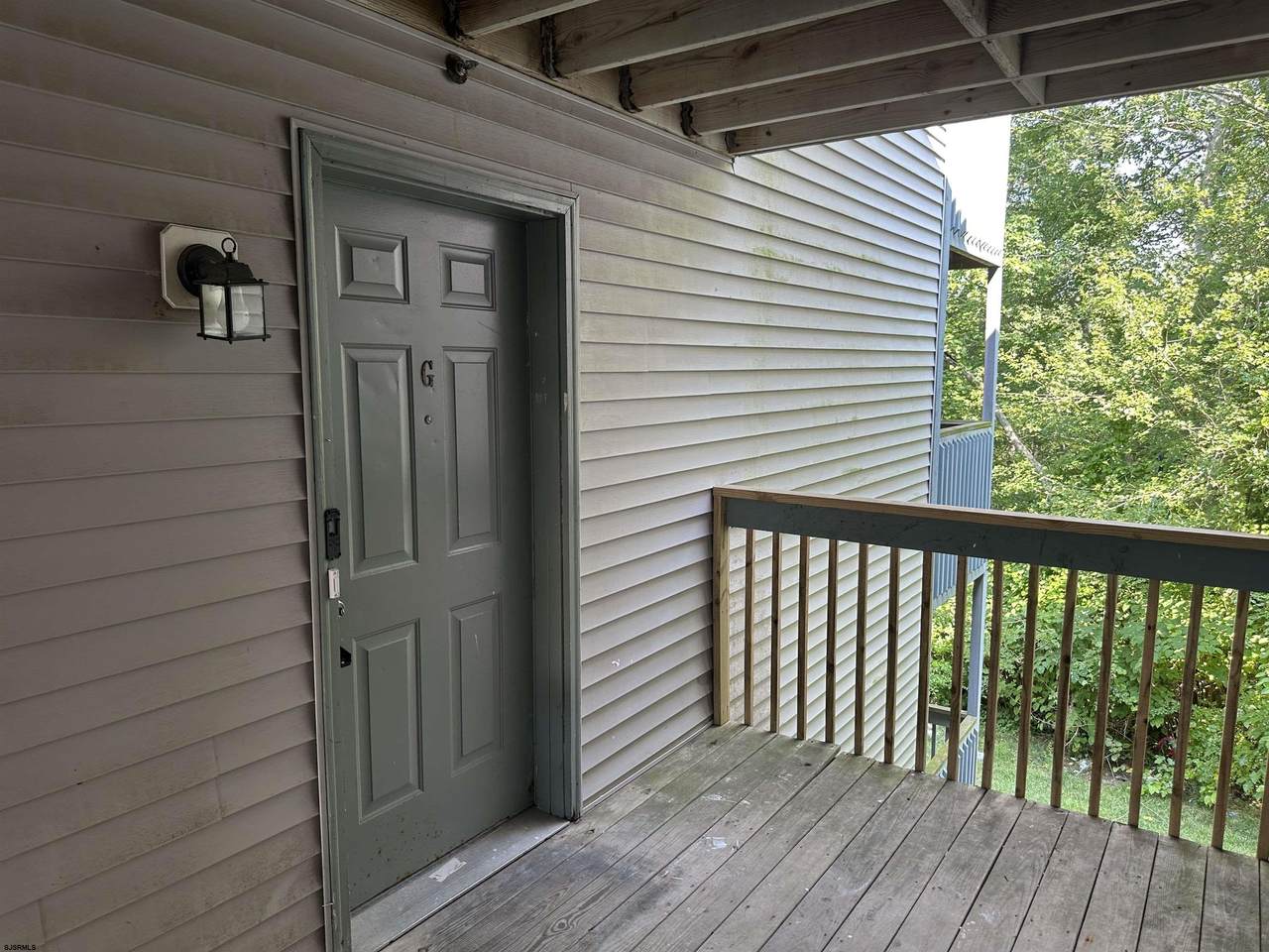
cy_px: 476
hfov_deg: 71.6
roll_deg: +0.3
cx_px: 634
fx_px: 880
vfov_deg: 56.8
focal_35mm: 24
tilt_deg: -7.7
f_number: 1.78
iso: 80
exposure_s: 1/121
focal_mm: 6.86
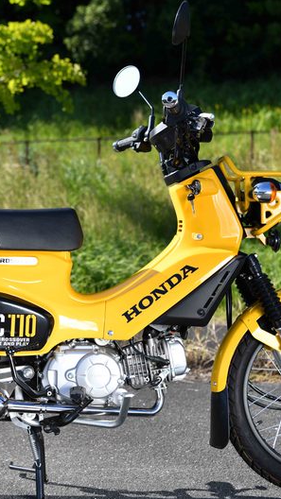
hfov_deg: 16.5
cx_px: 71
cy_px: 250
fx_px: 967
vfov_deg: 29.0
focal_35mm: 73
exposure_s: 1/1000
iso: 100
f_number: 3.5
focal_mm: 46
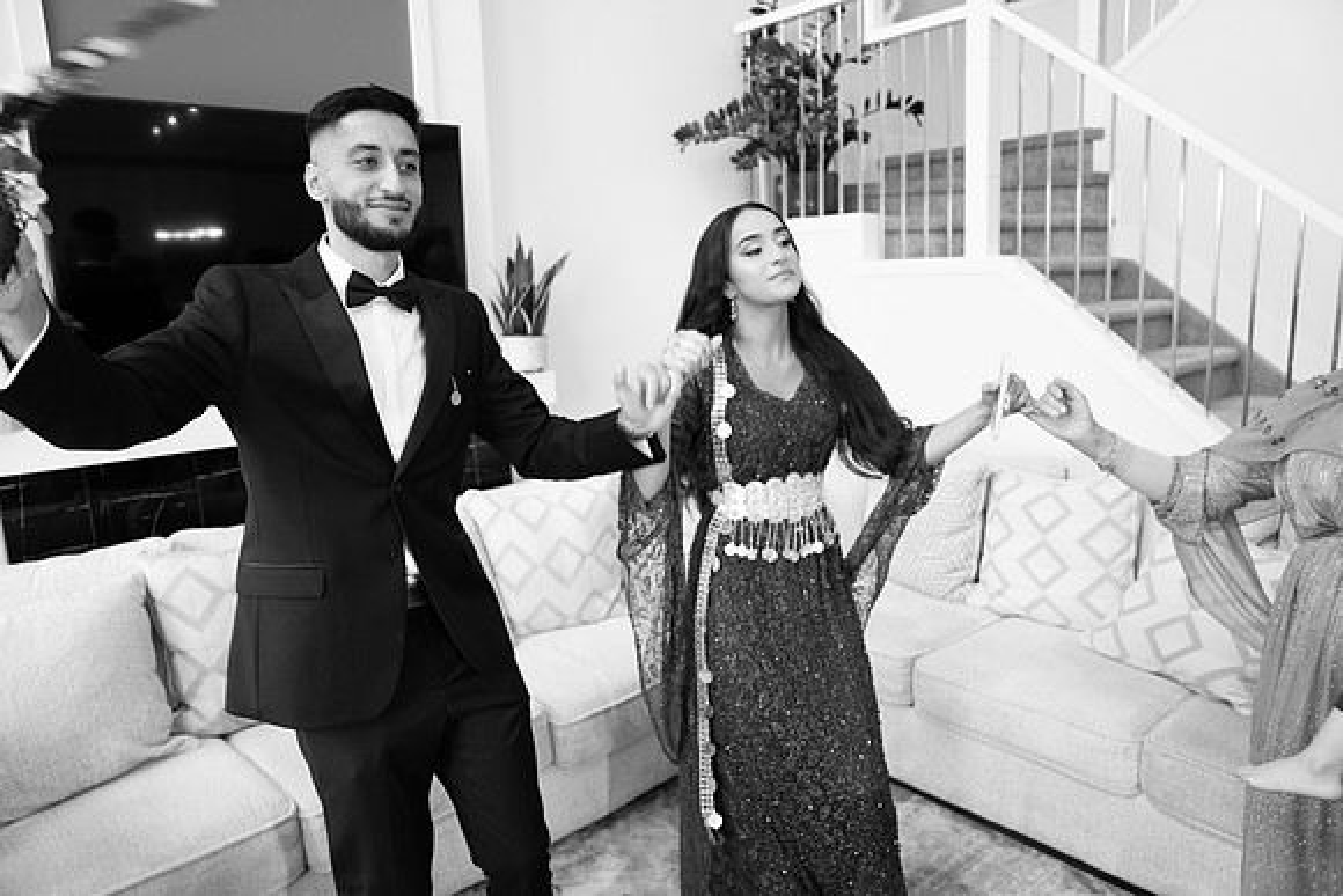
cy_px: 448
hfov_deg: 73.7
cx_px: 672
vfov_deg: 53.2
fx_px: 896
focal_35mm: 24
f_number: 2.8
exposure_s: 1/160
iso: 1250
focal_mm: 24
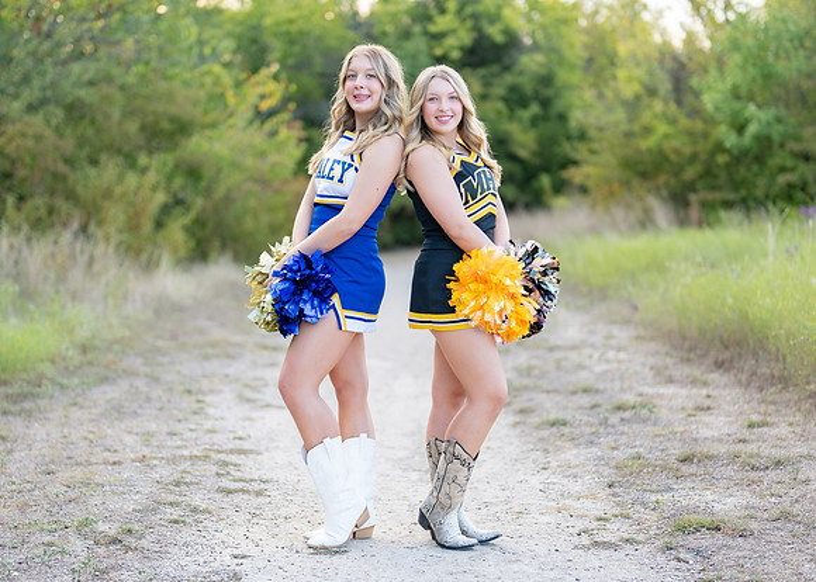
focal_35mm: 72
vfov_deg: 19.7
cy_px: 312
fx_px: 1679
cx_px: 399
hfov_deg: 27.3
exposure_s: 1/400
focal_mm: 50
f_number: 1.2
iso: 125
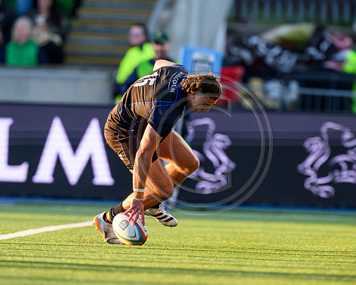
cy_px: 159
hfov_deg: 2.6
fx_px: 7818
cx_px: 160
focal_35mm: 742
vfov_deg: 2.1
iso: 2000
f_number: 3.5
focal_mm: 400
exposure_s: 1/2000
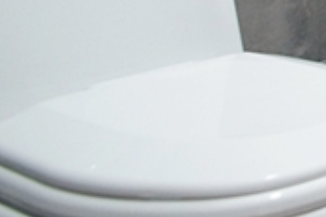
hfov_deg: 16.7
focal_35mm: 69
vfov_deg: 16.7
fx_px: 625
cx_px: 723
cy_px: -161
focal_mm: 10
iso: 800
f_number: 4
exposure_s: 1/30
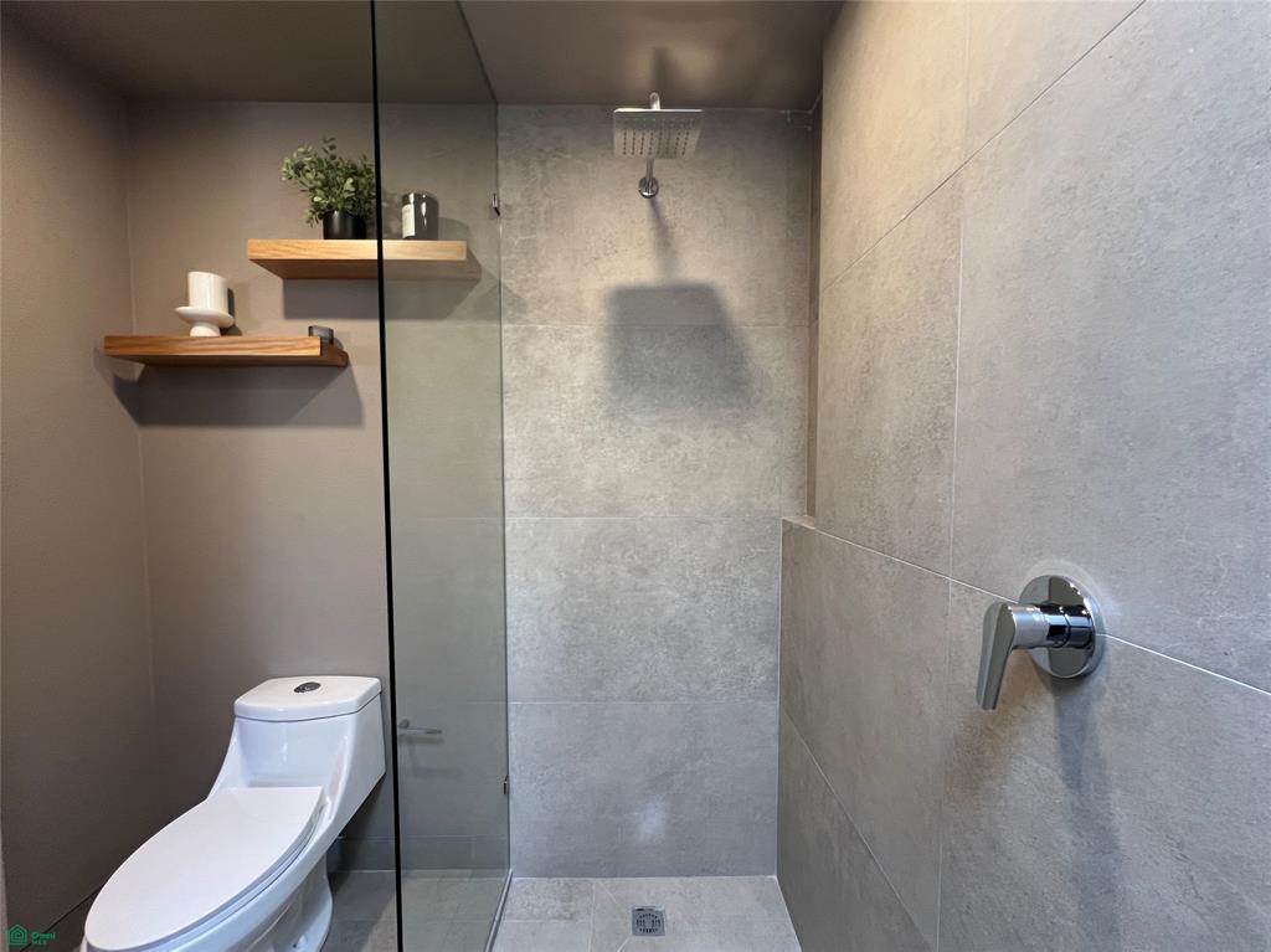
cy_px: 476
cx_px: 636
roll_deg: -0.6
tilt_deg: -0.1
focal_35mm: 13
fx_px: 477
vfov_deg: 89.9
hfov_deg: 106.2
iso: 160
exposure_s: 1/60
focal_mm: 1.57
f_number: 1.8
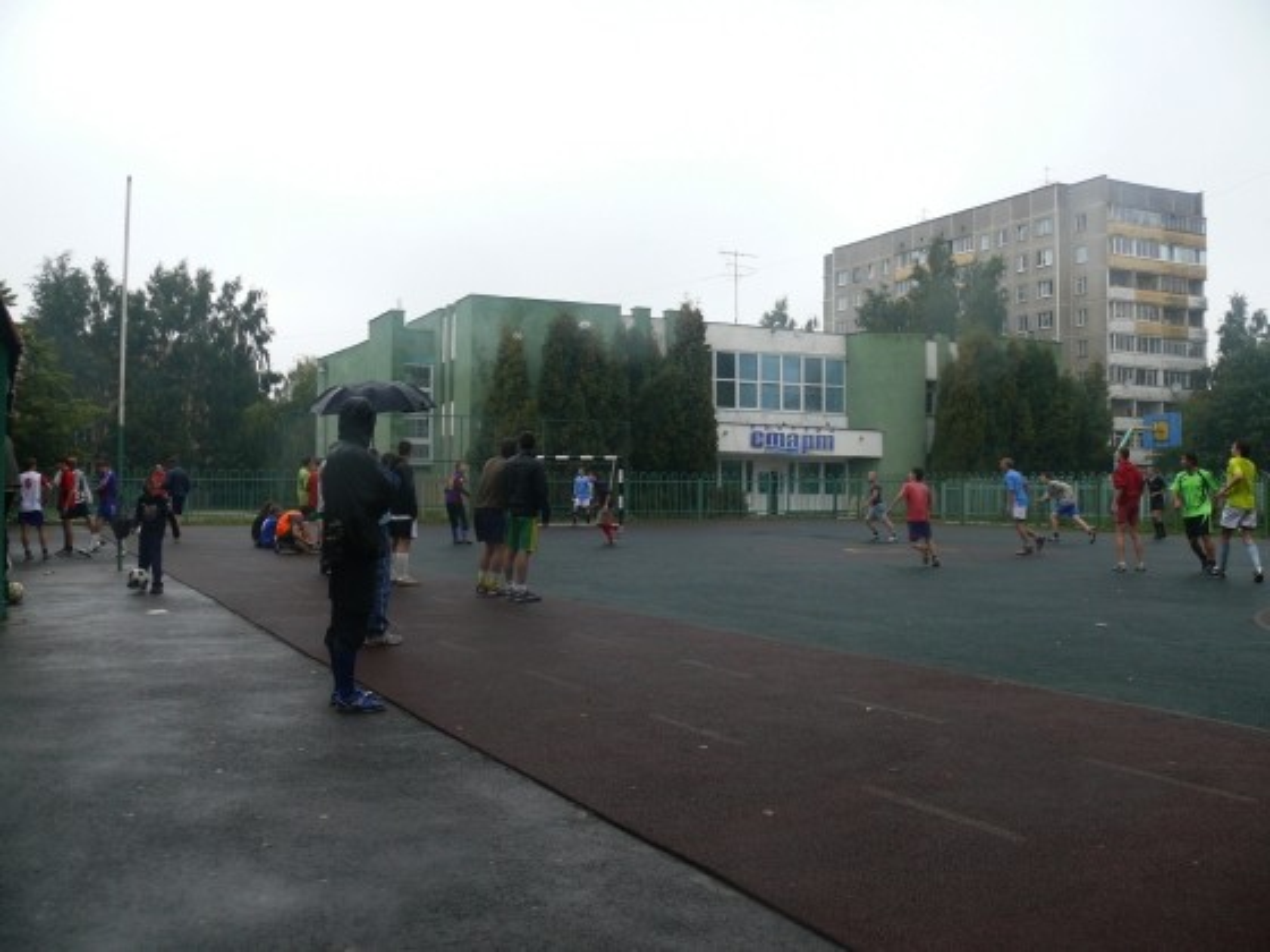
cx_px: 635
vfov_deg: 40.7
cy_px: 476
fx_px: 1284
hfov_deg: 52.6
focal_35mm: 35
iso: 100
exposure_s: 1/100
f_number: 3.2
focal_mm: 7.4
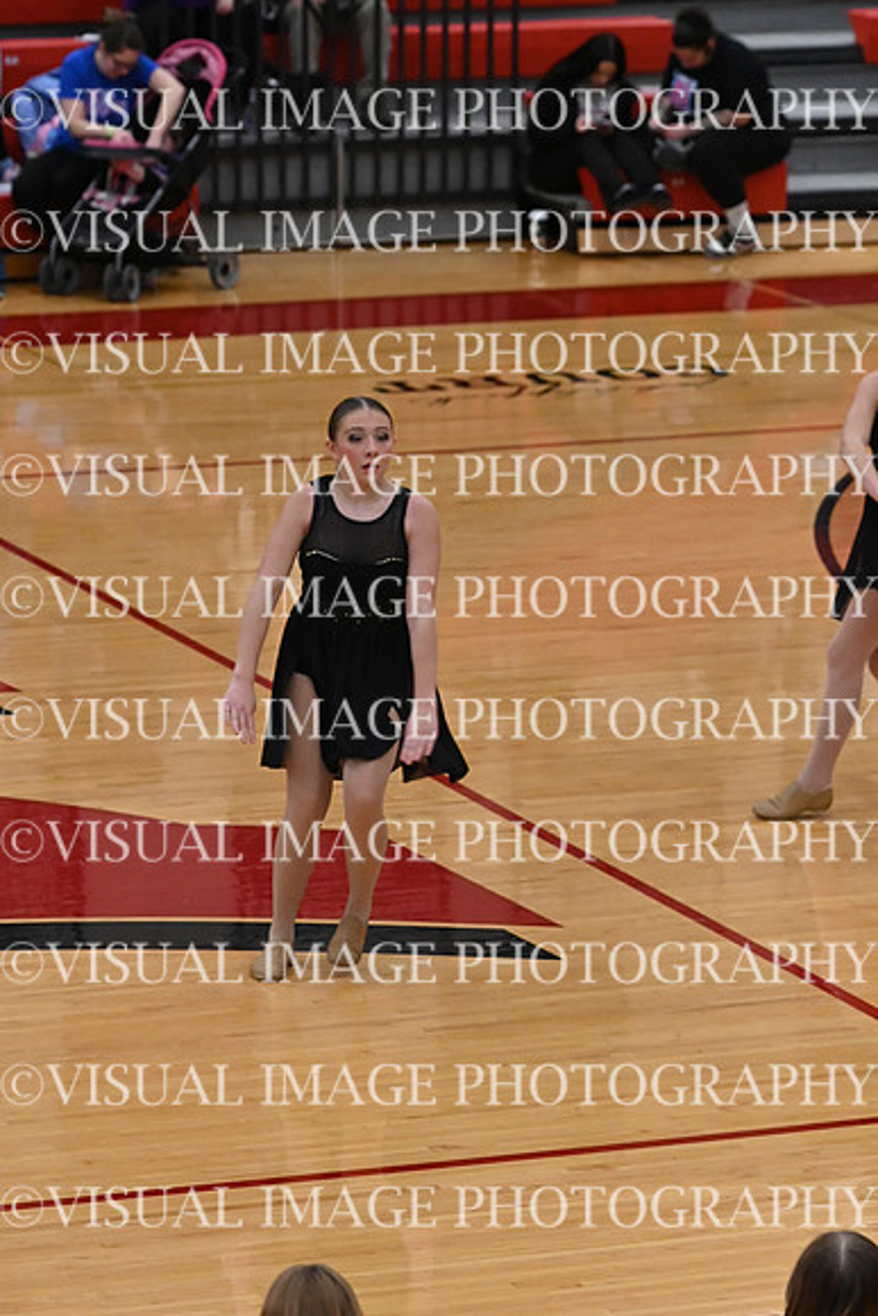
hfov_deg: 7.9
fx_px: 6361
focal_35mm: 174
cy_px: 658
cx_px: 439
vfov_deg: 11.8
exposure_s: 1/400
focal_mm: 116
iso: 5000
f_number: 4
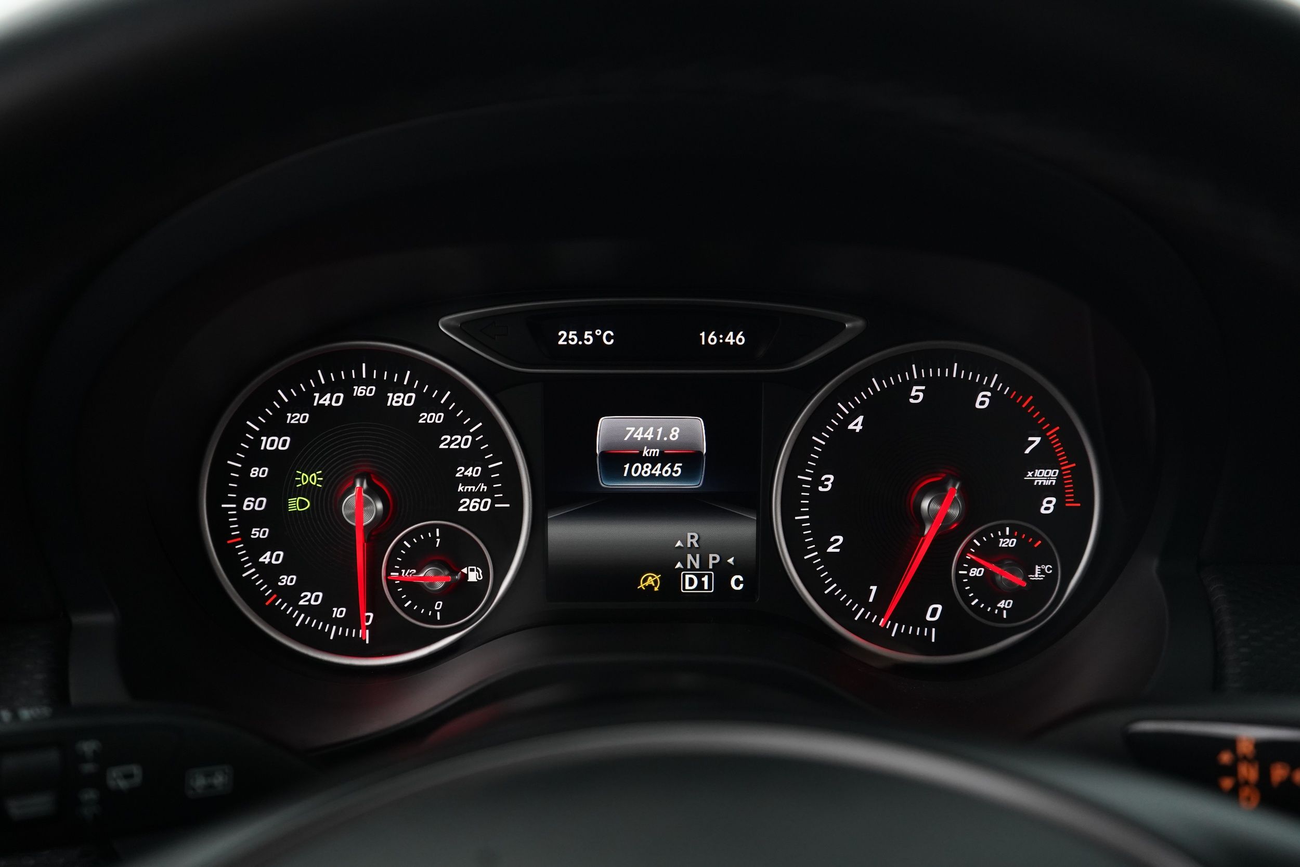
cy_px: 434
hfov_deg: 58.7
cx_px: 650
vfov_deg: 41.1
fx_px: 1156
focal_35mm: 32
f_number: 4.5
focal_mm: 32
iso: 2500
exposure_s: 1/15
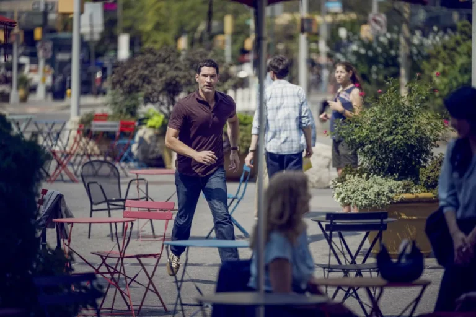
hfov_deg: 10.3
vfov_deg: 6.9
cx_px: 238
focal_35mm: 200
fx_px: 2644
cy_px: 158
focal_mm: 200
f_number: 2.8
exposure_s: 1/2000
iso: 125
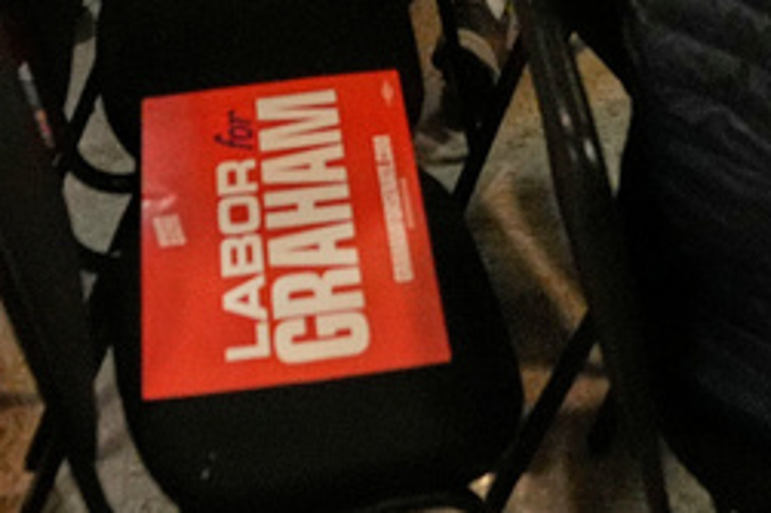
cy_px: -427
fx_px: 2012
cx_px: 424
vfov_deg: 13.1
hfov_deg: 21.7
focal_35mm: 94
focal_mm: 23
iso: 6400
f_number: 2.8
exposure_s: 1/800
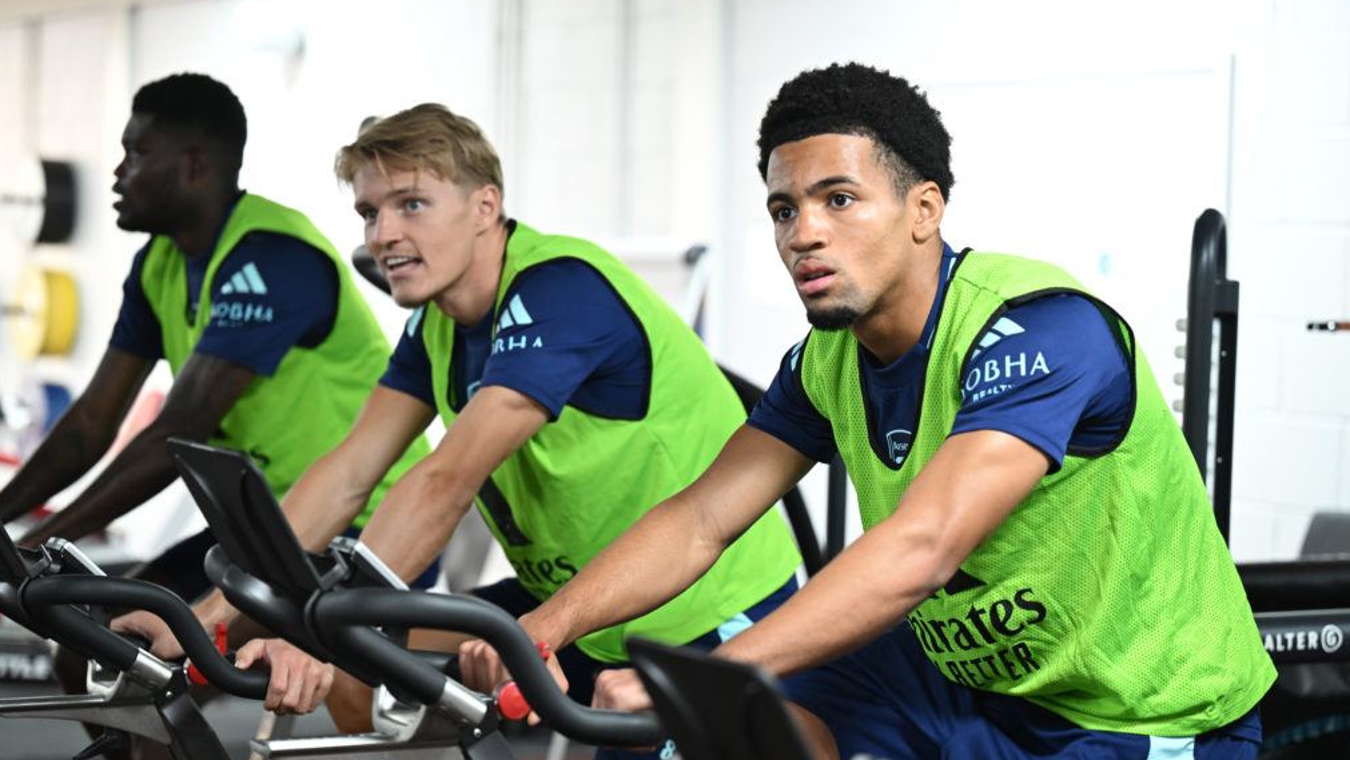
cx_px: 678
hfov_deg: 24.5
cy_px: 395
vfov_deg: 13.9
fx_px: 3115
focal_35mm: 87
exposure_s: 1/250
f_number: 2.8
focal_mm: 82
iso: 4000
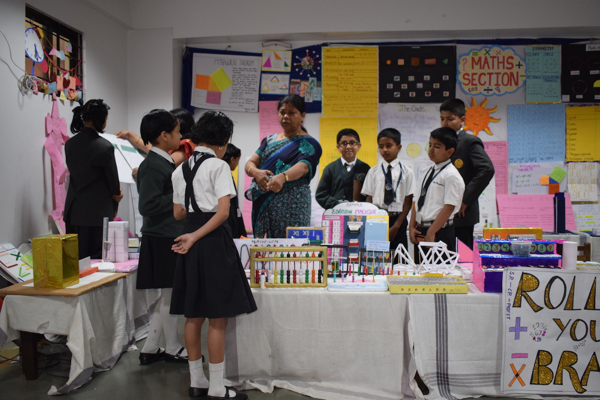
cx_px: 300
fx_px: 575
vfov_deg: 38.4
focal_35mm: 34
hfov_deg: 55.1
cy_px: 200
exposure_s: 1/100
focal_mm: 23
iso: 1600
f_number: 3.8
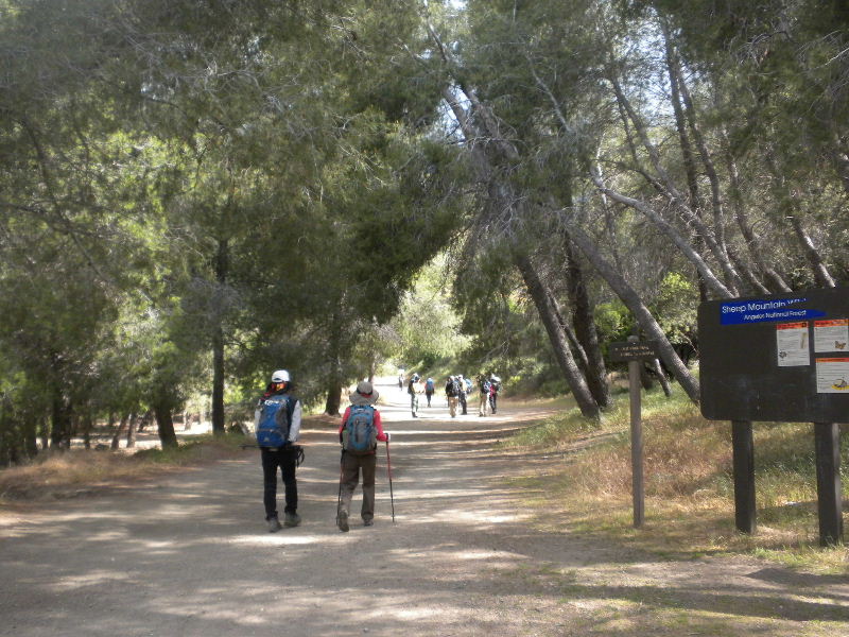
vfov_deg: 38.7
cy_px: 318
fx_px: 907
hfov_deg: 50.1
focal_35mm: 37
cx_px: 424
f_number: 3.5
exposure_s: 1/455
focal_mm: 6.6
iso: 305
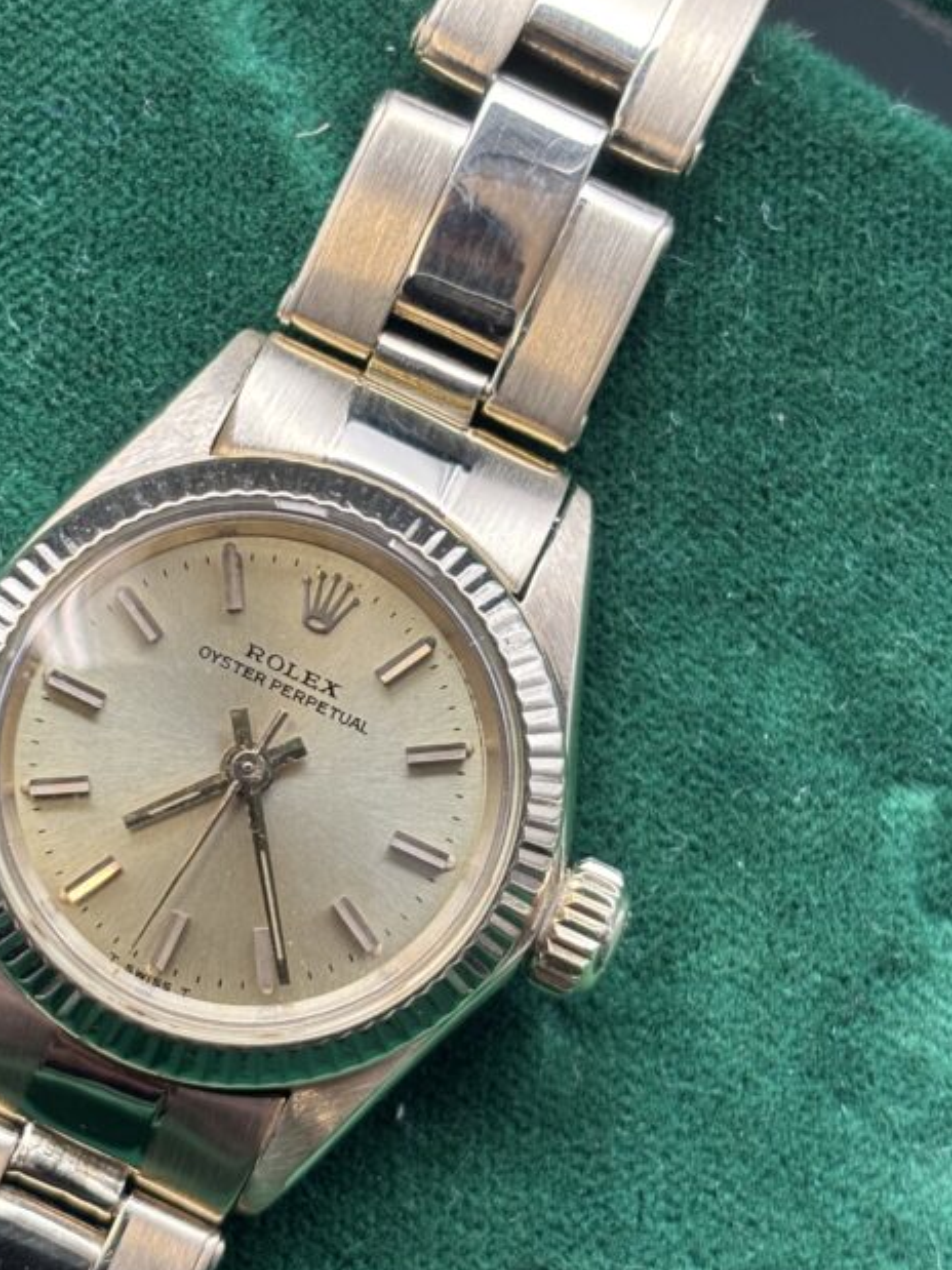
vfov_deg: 22.8
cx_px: 252
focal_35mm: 86
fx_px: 3155
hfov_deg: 17.1
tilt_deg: -31.5
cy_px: 632
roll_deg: +0.6
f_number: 1.6
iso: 80
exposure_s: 1/60
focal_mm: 5.96
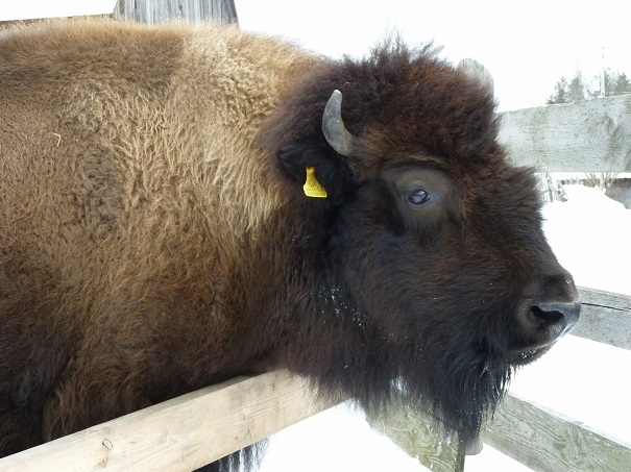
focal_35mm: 48
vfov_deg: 30.2
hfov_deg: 39.7
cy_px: 236
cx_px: 316
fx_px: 874
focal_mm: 8.6
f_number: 4.3
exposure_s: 1/160
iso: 320
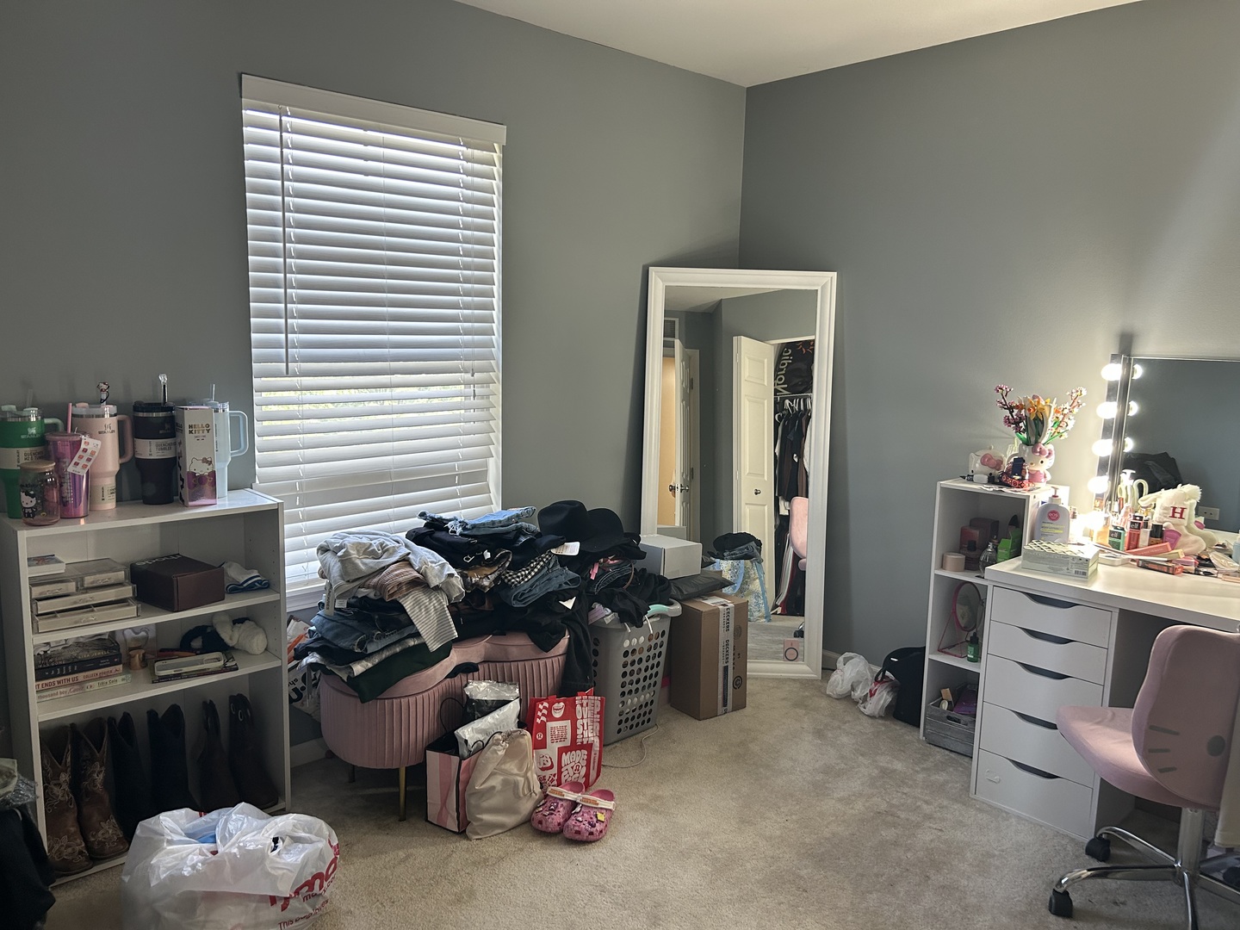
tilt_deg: -8.2
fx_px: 931
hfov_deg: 67.3
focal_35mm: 26
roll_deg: -1.4
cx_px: 620
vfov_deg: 53.1
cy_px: 465
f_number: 1.5
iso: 125
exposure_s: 1/120
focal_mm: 5.7
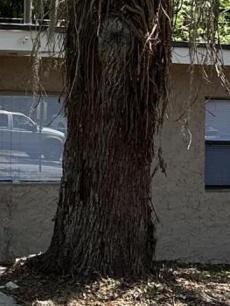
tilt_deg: +1.8
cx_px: -27
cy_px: 86
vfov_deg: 14.3
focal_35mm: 137
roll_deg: -1.9
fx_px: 1212
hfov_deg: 10.7
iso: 80
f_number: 1.78
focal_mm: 6.86
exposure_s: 1/918
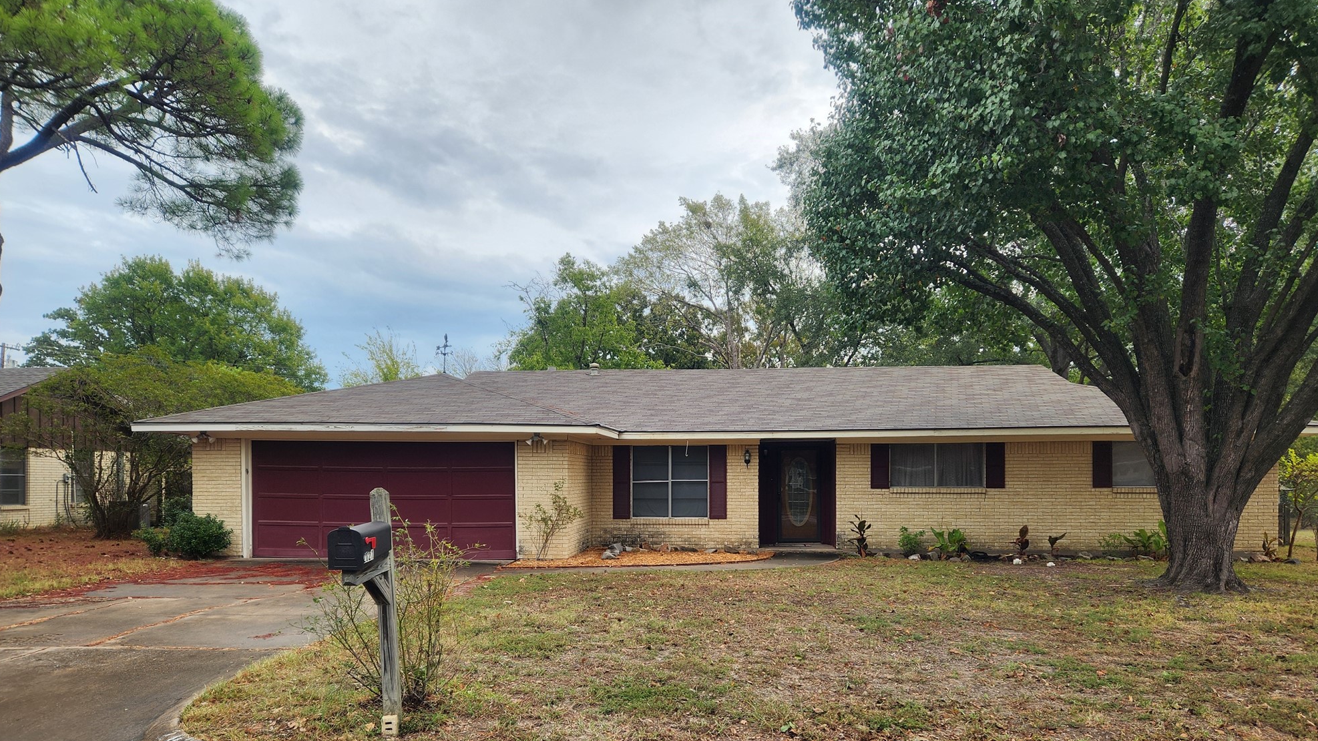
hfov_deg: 71.9
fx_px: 909
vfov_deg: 43.7
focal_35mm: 26
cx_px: 674
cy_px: 494
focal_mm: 5.4
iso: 20
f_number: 1.8
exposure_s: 1/562
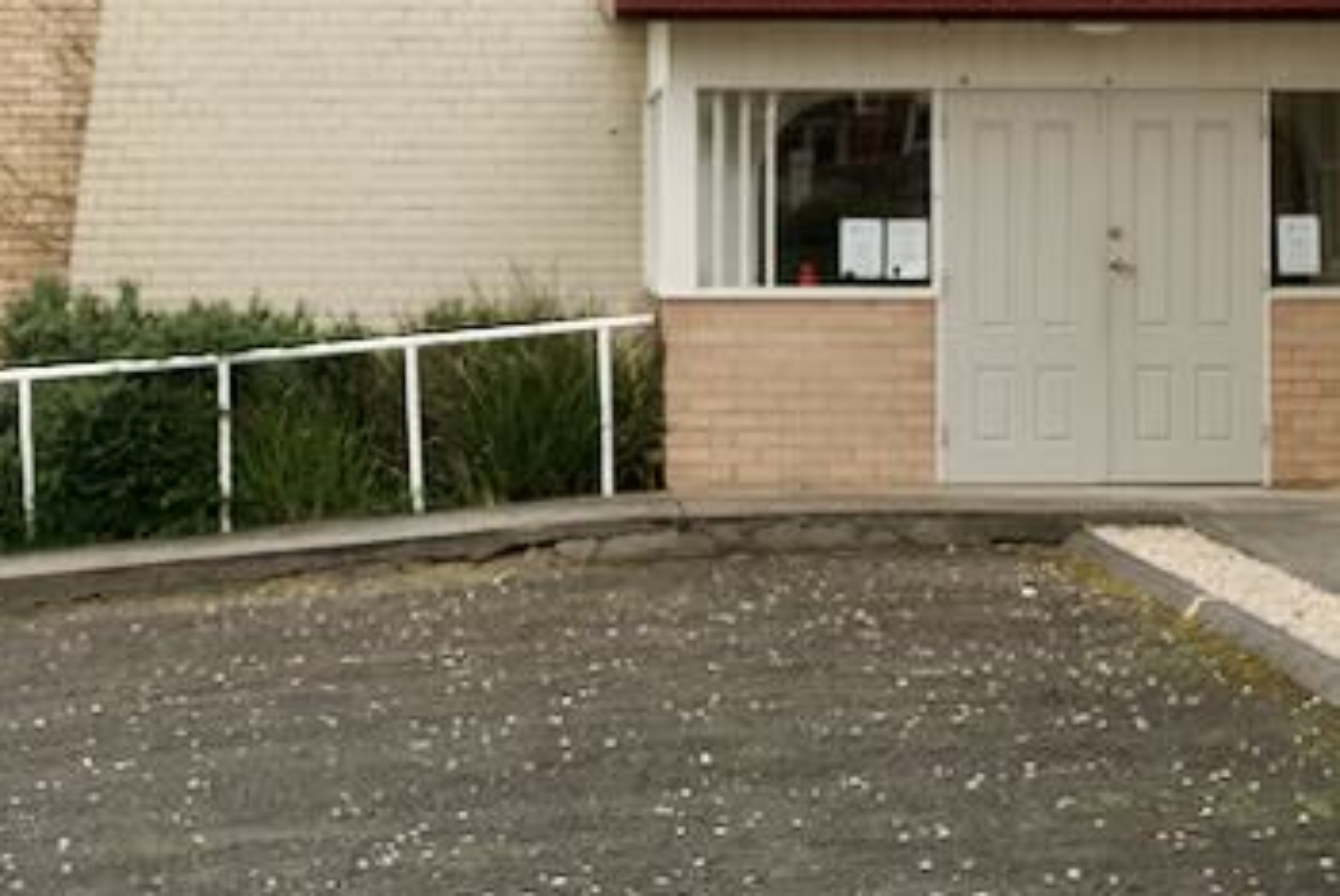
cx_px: 586
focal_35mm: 84
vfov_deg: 16.1
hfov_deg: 24.2
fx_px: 3129
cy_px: 124
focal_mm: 46
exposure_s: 1/100
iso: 100
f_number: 6.3
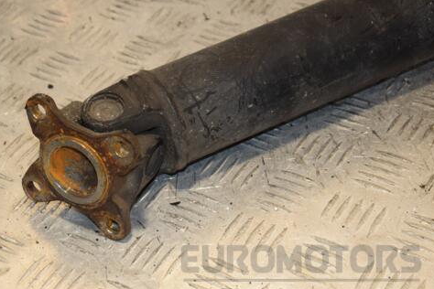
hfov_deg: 21.4
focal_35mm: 95
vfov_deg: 14.4
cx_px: 164
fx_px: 1145
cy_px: 137
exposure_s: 1/200
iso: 800
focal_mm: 50
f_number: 7.1
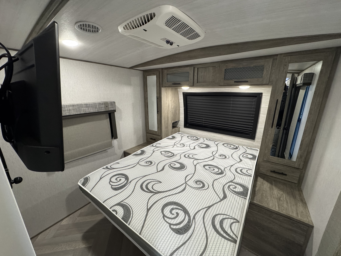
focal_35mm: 14
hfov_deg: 102.1
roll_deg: -1.3
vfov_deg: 85.7
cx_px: 170
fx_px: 138
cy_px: 128
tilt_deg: -16.3
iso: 400
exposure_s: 1/60
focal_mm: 2.22
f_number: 2.2
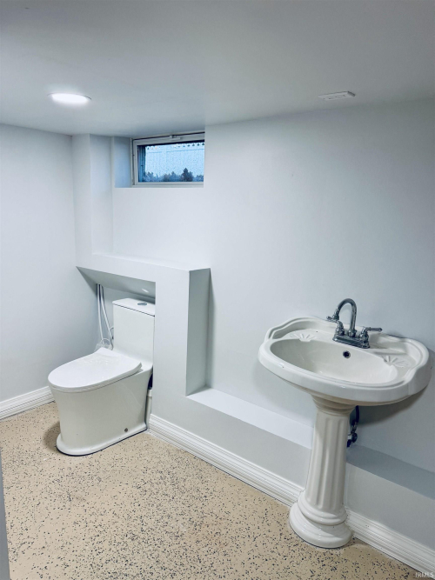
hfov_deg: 56.8
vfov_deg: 71.6
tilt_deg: -10.0
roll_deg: -2.5
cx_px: 218
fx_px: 402
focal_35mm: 24
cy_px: 290
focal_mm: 6.76
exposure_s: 1/120
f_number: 1.78
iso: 100
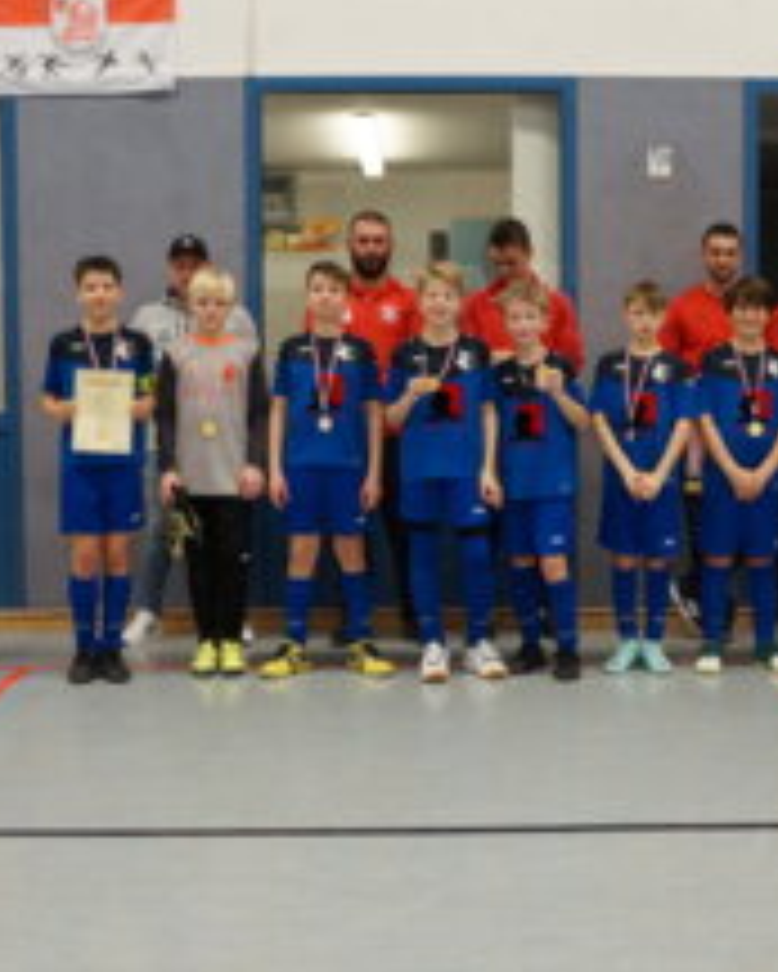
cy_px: 536
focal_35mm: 52
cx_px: 450
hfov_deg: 29.1
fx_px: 1496
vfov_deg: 35.9
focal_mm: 20
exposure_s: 1/60
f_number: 7.1
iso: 2000
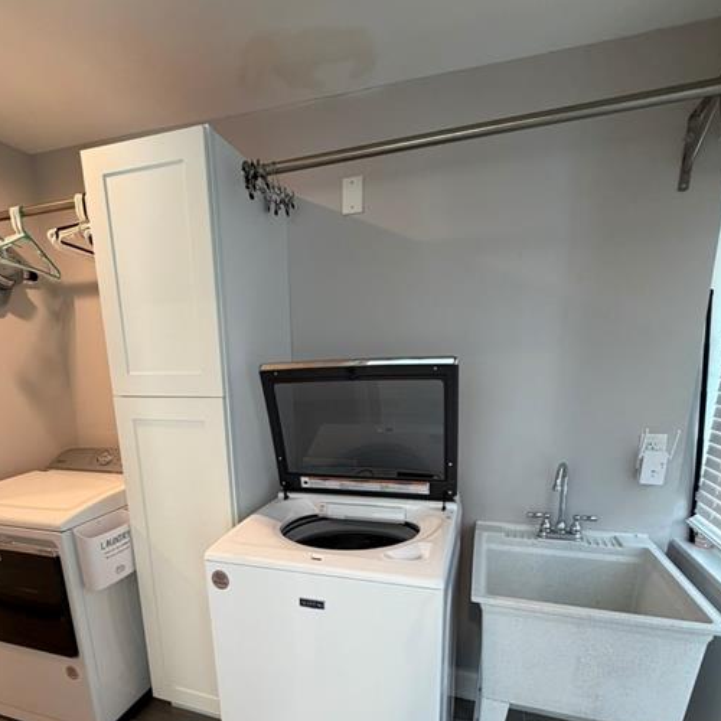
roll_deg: +1.2
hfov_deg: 77.6
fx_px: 448
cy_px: 480
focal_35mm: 19
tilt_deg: -13.7
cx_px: 337
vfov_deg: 75.3
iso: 250
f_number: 2.2
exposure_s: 1/120
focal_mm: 2.22
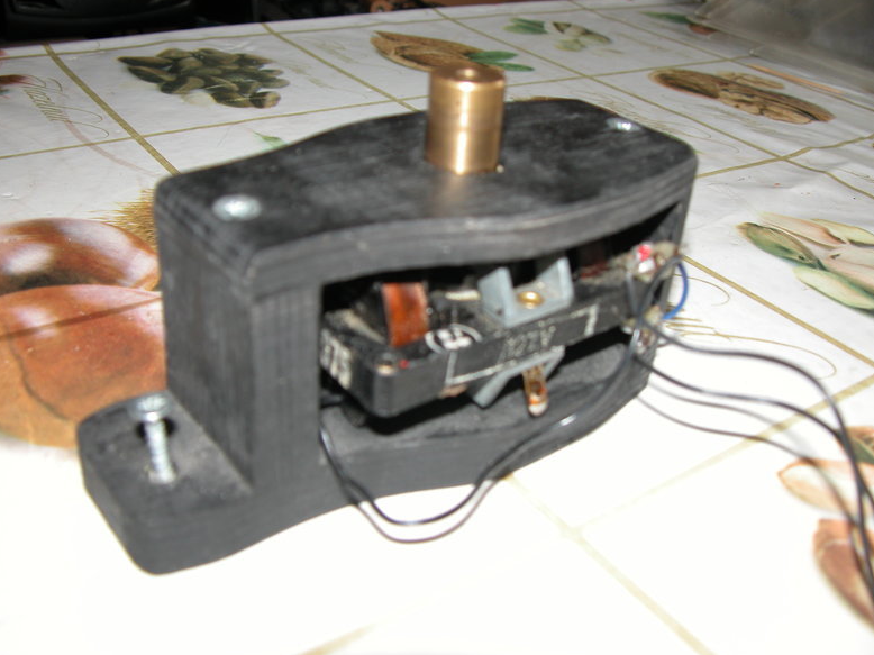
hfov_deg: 51.4
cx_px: 441
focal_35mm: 36
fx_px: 909
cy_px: 322
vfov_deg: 39.6
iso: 100
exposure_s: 1/60
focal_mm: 8.9
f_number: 2.8
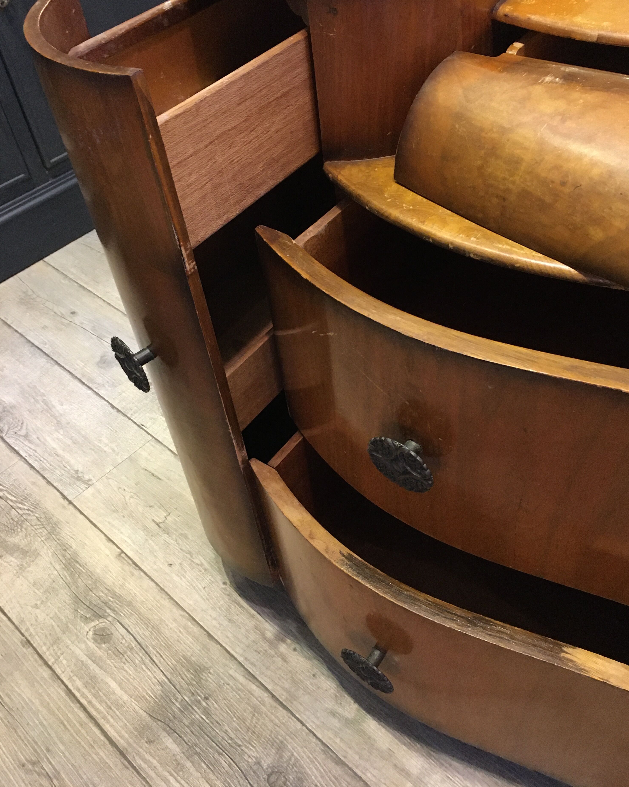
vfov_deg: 57.1
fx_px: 721
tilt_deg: -44.5
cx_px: 322
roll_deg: +7.8
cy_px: 357
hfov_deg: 47.1
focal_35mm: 31
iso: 200
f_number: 2.2
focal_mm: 4.15
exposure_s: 1/25
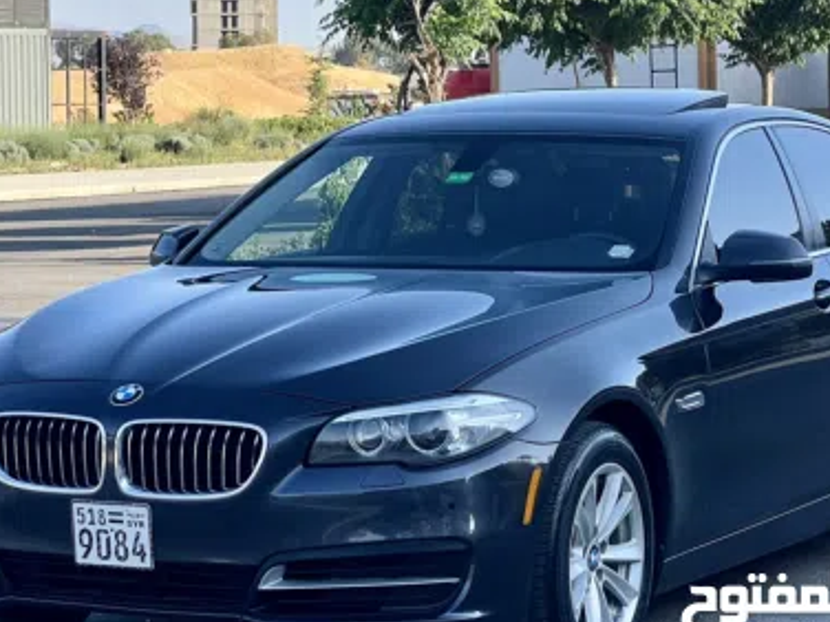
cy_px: 247
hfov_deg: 15.0
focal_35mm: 131
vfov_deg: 11.3
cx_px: 349
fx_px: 3141
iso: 32
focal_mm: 9
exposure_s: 1/303
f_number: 2.8
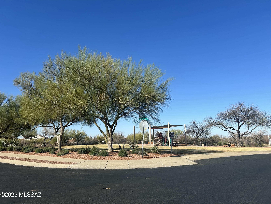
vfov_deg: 53.1
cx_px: 136
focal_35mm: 26
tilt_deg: +10.6
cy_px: 102
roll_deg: +0.3
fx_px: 204
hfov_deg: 67.3
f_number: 1.5
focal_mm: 5.7
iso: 50
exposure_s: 1/4630
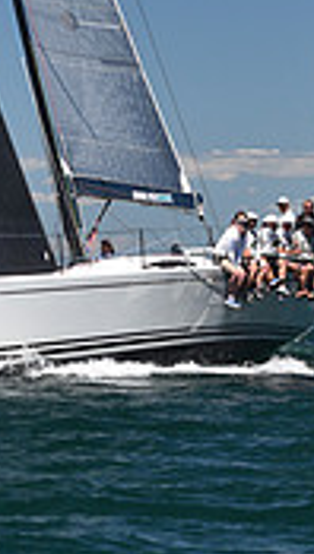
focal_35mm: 260
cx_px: 159
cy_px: 239
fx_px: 3832
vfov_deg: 8.3
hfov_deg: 4.7
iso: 250
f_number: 5.6
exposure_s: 1/800
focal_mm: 75
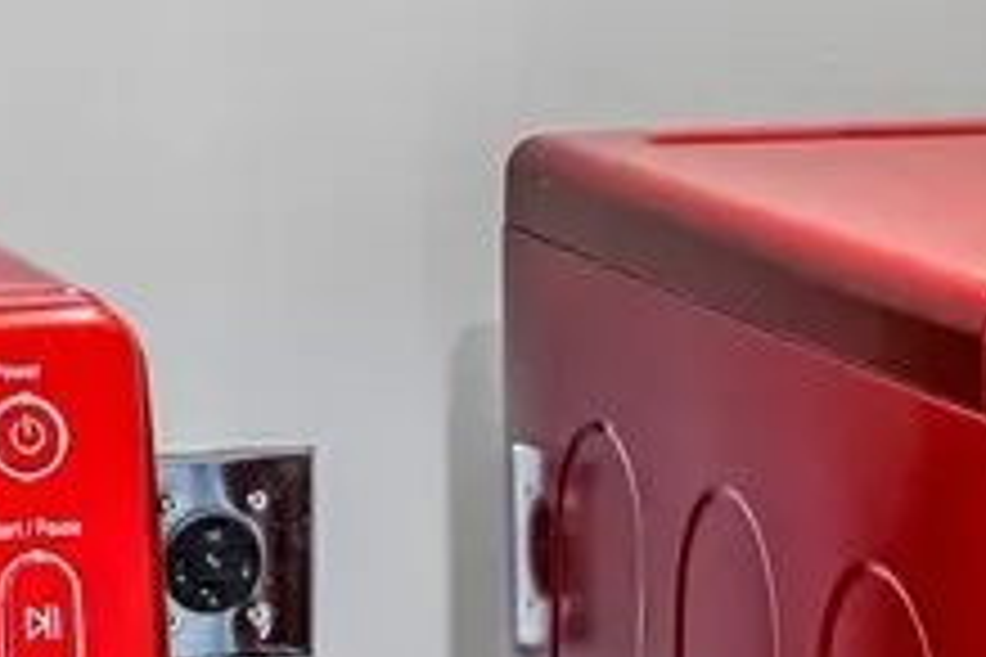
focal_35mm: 147
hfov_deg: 14.0
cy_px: -340
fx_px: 4026
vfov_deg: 9.1
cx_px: 516
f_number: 8
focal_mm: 19
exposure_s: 1/2.5
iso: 400
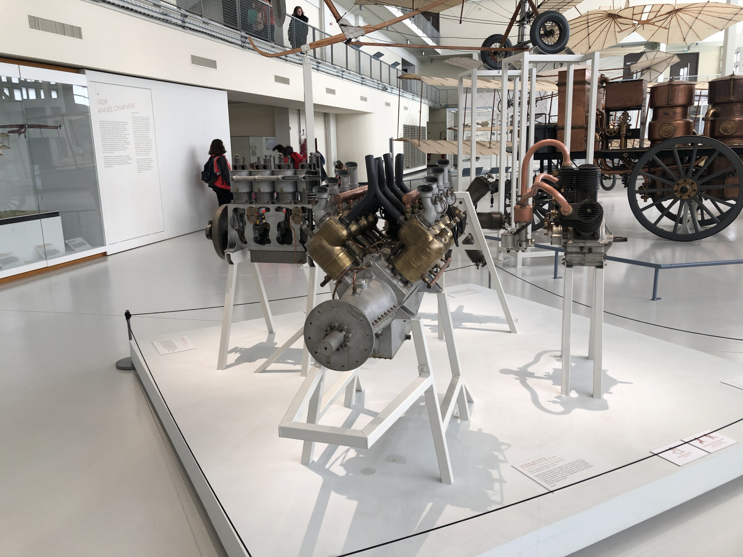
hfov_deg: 63.4
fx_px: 601
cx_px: 372
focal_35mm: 28
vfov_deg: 49.7
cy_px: 278
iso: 32
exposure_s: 1/100
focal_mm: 3.99
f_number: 1.8
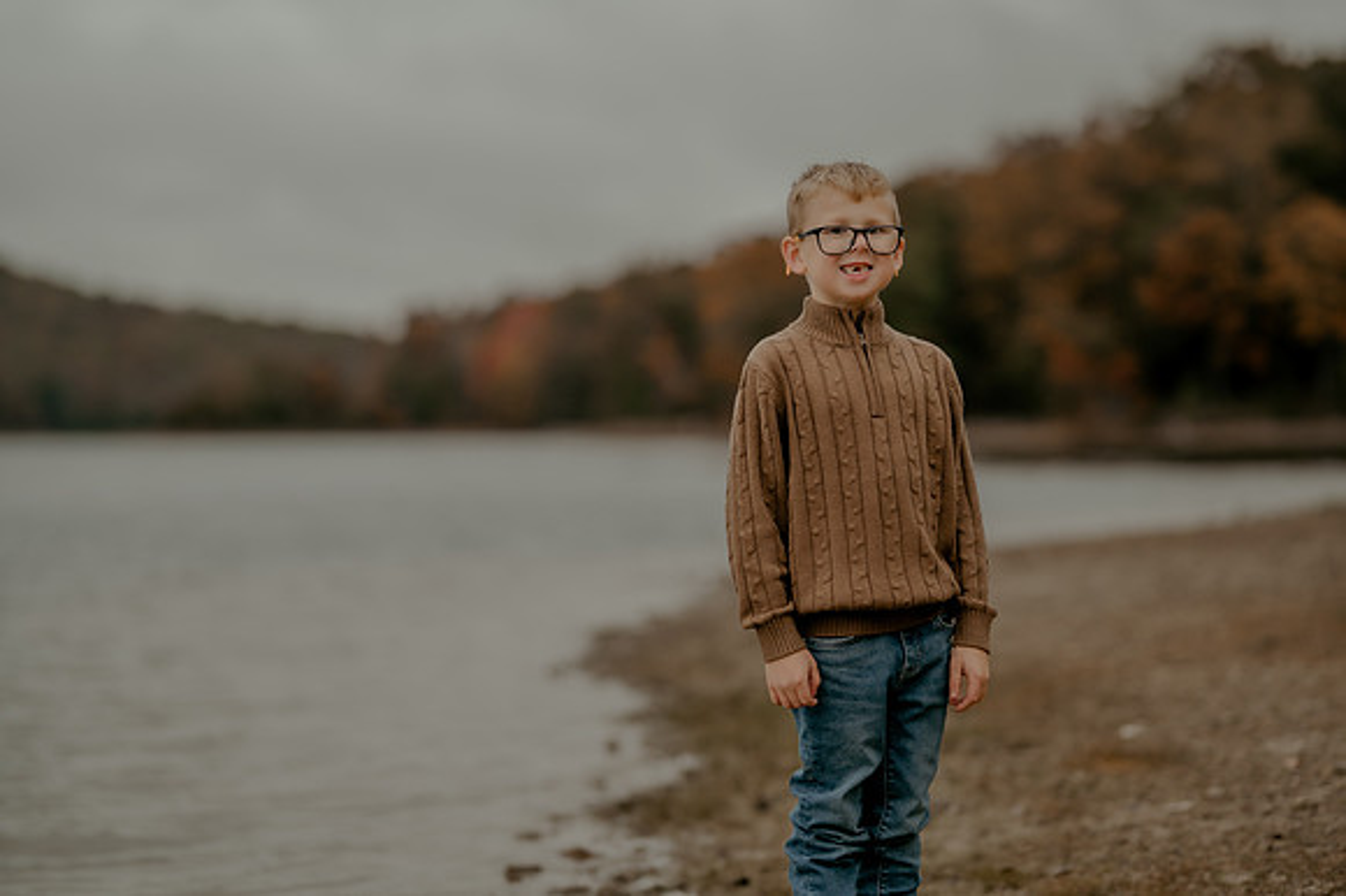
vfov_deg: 16.1
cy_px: 448
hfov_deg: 23.9
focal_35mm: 85
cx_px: 673
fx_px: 3176
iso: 400
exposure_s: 1/200
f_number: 1.8
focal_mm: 85
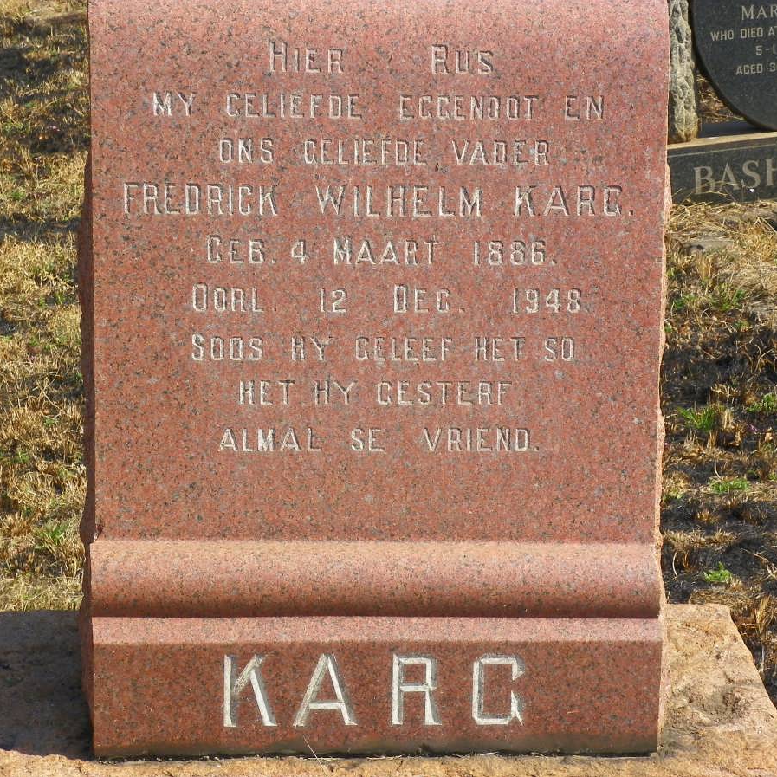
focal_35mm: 84
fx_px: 2133
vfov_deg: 20.6
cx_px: 407
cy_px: 389
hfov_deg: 20.6
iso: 64
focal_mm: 12.6
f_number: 5
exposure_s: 1/160
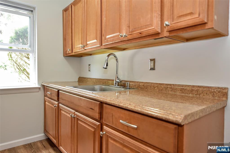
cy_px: 76
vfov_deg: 53.1
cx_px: 115
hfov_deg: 73.7
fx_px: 153
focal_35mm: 24
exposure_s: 1/60
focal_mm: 24
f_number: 3.2
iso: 800
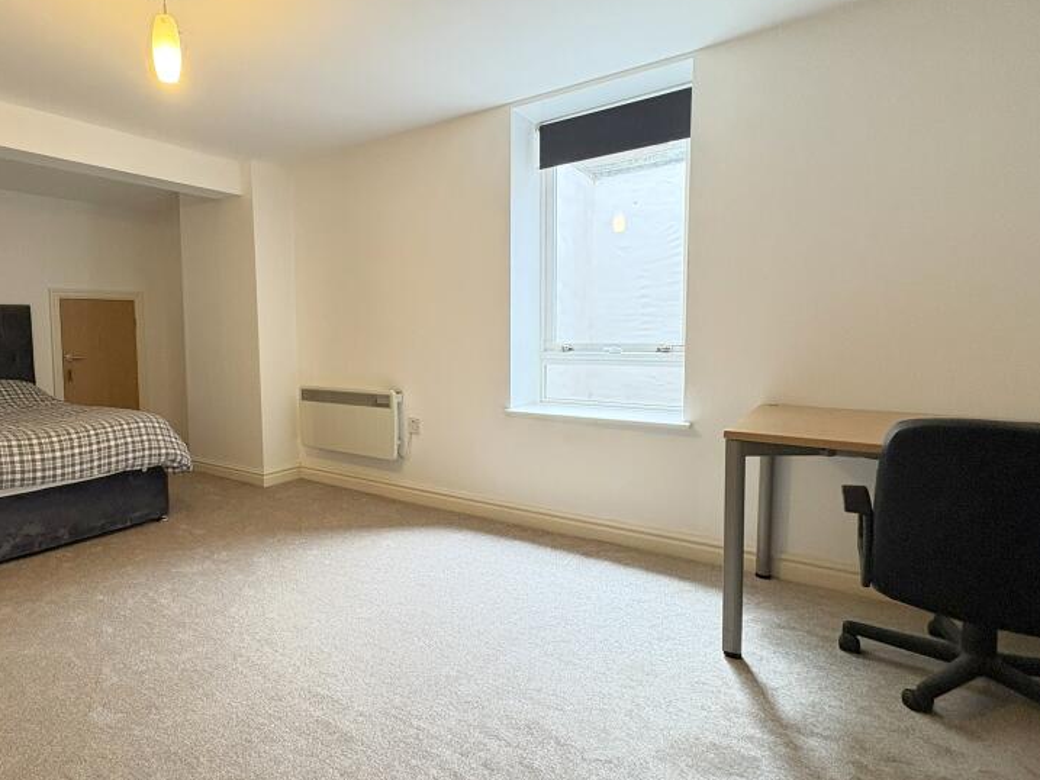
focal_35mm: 20
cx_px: 366
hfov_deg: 79.6
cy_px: 373
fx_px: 601
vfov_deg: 66.0
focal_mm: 2.22
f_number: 2.2
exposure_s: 1/50
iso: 320
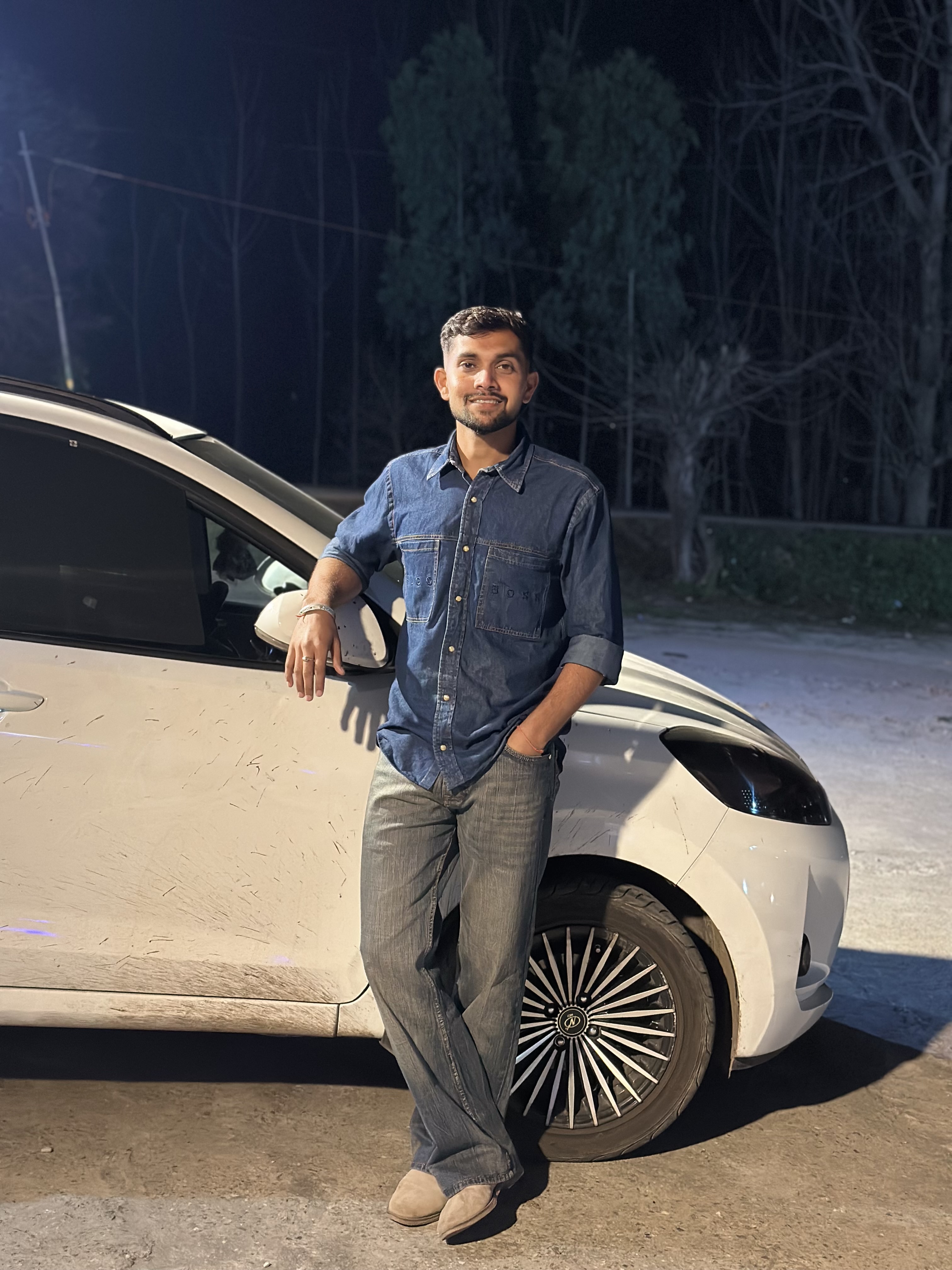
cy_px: 635
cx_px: 476
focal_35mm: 48
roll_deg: -4.9
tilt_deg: -6.2
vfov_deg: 39.7
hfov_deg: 30.3
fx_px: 1760
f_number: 1.78
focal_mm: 6.86
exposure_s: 1/36
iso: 500
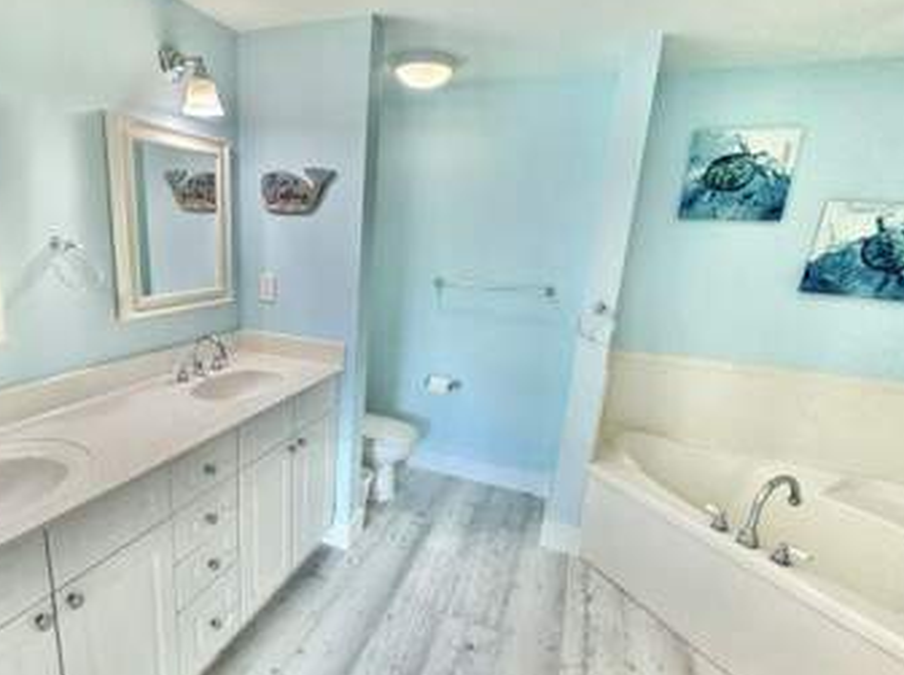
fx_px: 522
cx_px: 344
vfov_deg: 65.8
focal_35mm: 20
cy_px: 362
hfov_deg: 80.5
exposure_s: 1/120
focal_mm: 2.22
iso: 80
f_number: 2.2
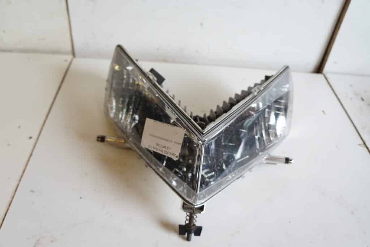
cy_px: 124
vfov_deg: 47.9
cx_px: 185
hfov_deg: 67.4
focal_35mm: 27
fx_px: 278
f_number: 4
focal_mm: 18
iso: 320
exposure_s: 1/60
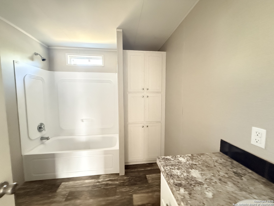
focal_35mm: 14
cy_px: 103
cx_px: 137
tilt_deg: -3.8
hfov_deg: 102.1
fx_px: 111
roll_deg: +0.2
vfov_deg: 85.7
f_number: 2.2
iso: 1600
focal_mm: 2.22
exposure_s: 1/40
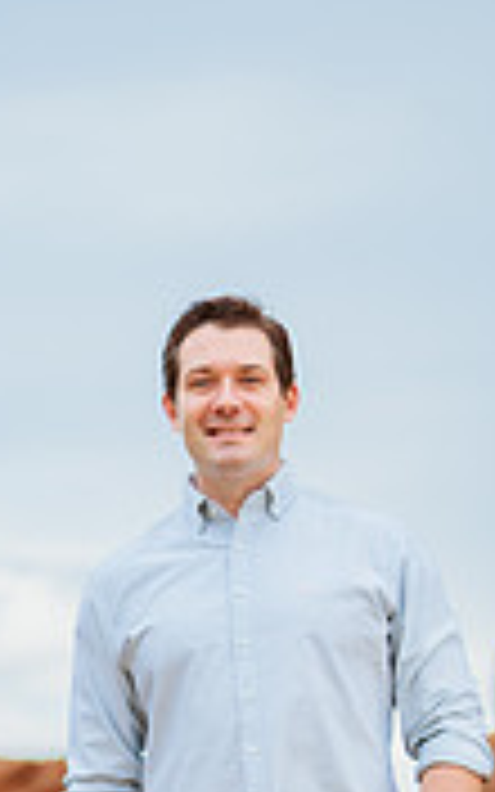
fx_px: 3259
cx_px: 108
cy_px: 824
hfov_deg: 8.7
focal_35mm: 151
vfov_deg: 13.6
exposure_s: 1/400
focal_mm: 58
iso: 100
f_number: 1.8
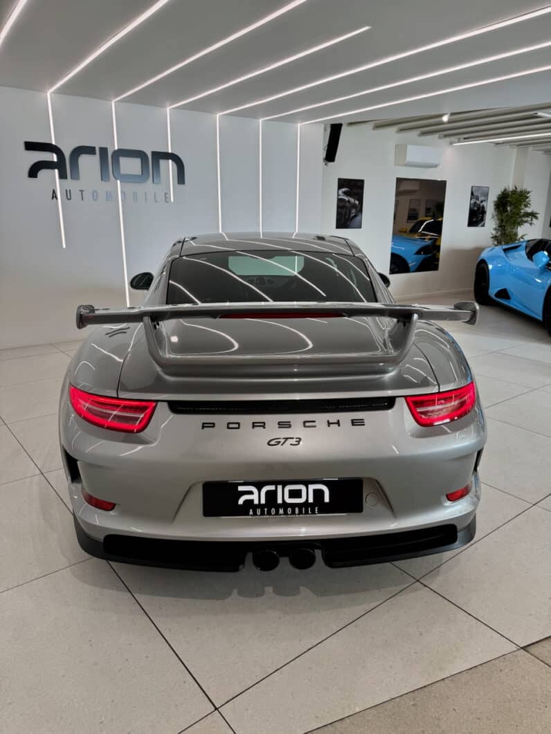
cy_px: 367
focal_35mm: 24
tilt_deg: -15.6
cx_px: 276
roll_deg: -1.5
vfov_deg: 71.6
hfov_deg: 56.8
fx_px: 509
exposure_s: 1/121
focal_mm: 6.76
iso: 50
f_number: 1.78
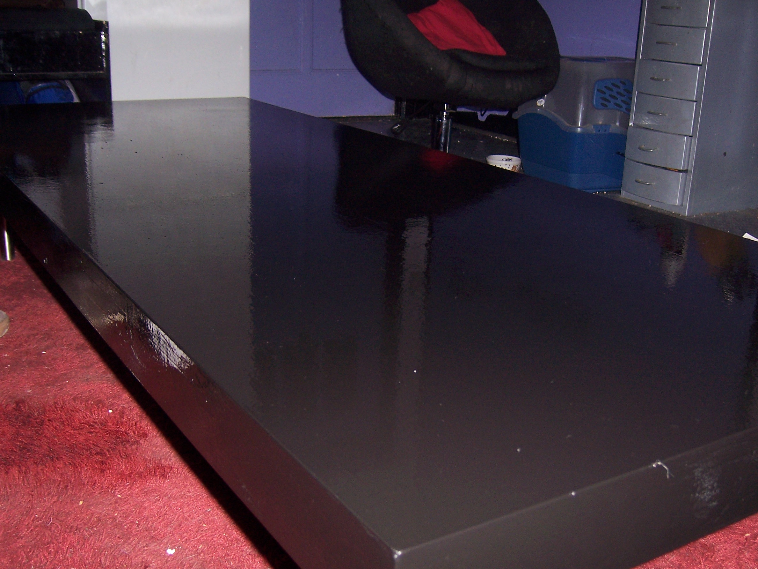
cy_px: 305
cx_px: 405
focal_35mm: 39
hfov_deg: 47.8
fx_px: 854
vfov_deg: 36.8
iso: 125
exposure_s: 1/60
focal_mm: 6.2
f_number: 2.8
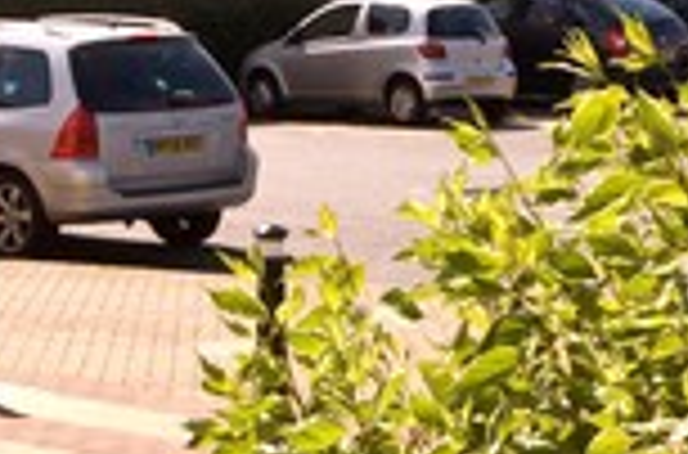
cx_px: 445
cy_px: -40
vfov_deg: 9.6
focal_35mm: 141
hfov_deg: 14.6
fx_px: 2686
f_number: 10
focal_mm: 28
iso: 200
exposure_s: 1/100
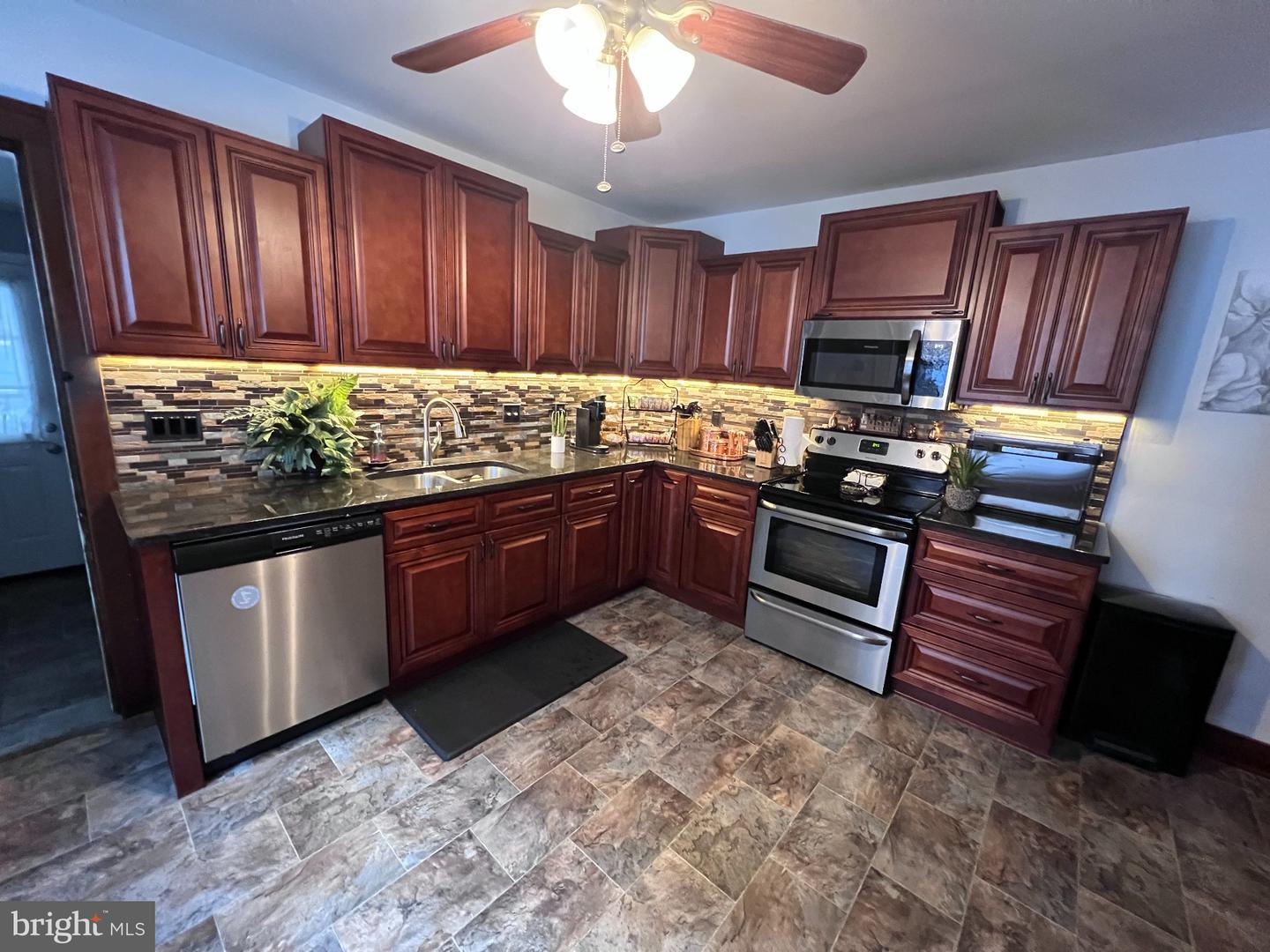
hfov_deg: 106.2
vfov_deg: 89.9
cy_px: 476
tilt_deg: -13.8
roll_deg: -4.5
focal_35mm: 13
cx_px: 635
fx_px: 477
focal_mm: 1.57
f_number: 1.8
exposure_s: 1/60
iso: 1000
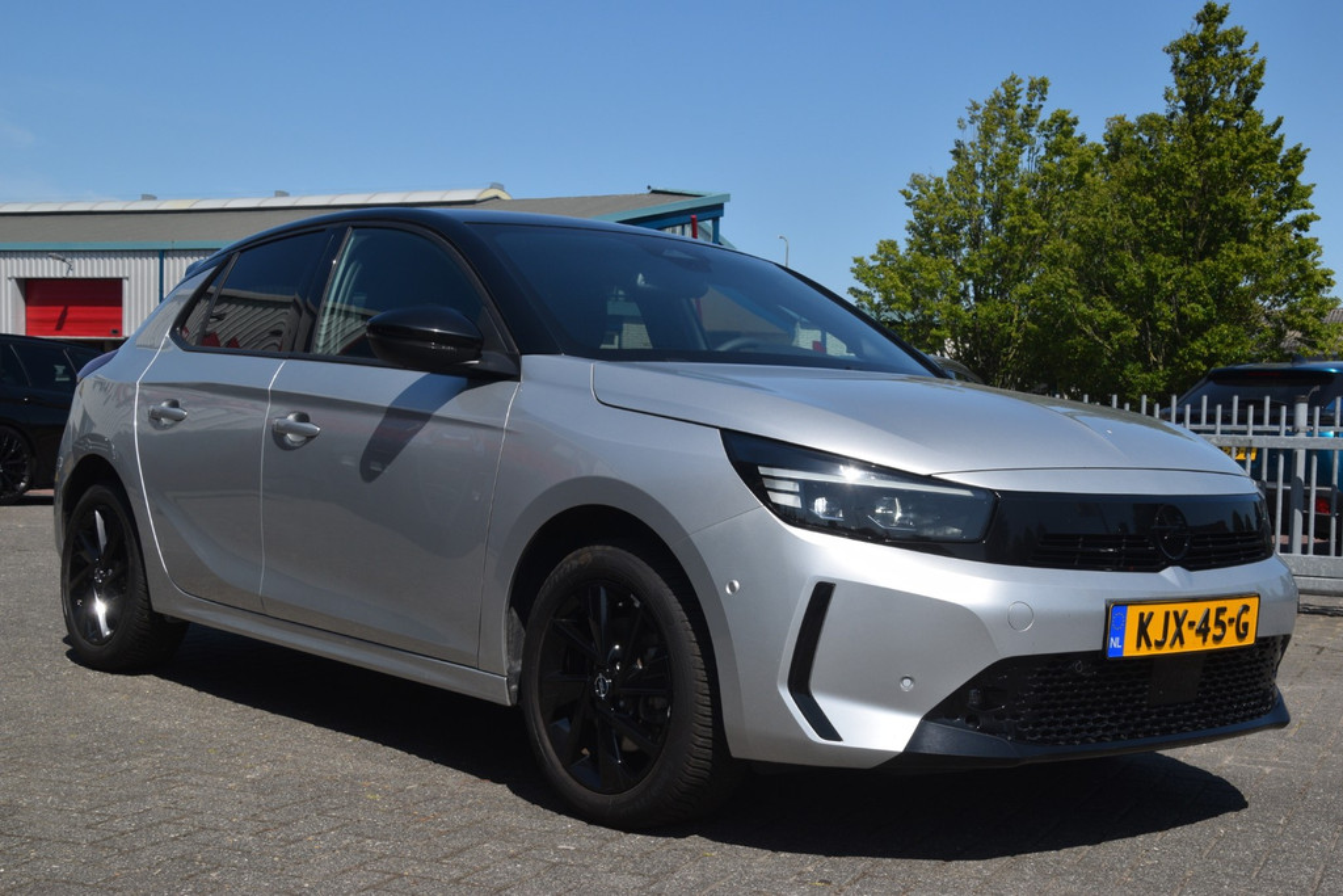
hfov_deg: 43.6
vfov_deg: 29.9
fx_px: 1679
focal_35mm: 45
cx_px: 672
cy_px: 448
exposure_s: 1/500
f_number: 11
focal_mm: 30
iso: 200
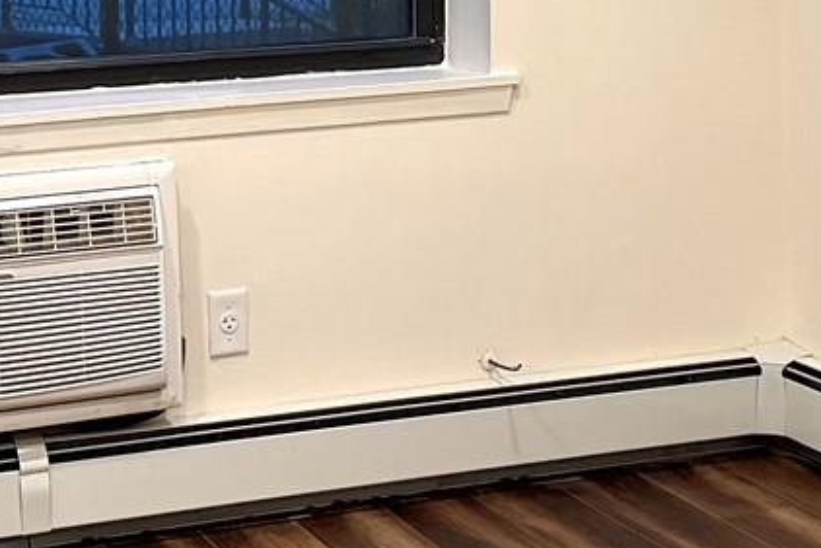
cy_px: -154
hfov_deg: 16.9
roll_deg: +1.0
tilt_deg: -3.1
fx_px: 2761
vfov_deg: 11.1
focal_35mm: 121
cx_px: 455
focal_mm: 6.76
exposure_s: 1/120
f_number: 1.78
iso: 200
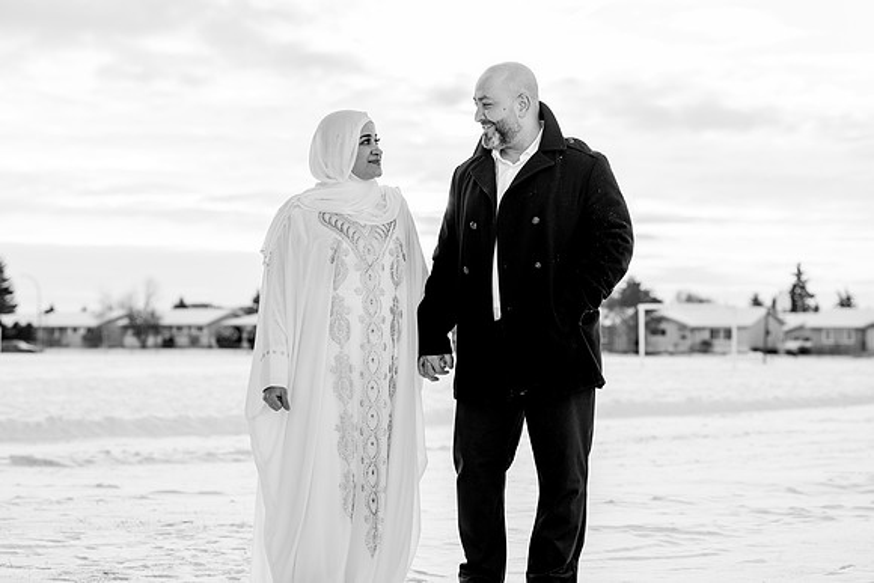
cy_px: 292
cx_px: 437
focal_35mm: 87
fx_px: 2113
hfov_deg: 23.4
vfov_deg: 15.7
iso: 100
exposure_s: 1/125
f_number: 4.5
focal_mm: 87
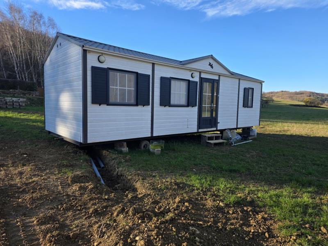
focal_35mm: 23
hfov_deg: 73.9
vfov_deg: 58.9
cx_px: 164
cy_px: 123
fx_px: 218
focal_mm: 6.3
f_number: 1.7
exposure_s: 1/1978
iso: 80
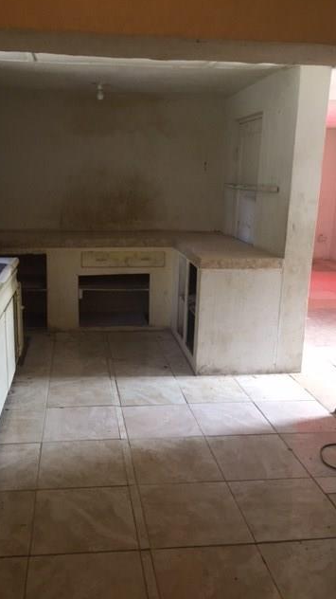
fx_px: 507
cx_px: 126
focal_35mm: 32
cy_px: 297
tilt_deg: -13.0
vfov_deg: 61.0
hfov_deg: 36.4
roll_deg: -0.3
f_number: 2.2
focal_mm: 4.15
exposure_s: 1/30
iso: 100
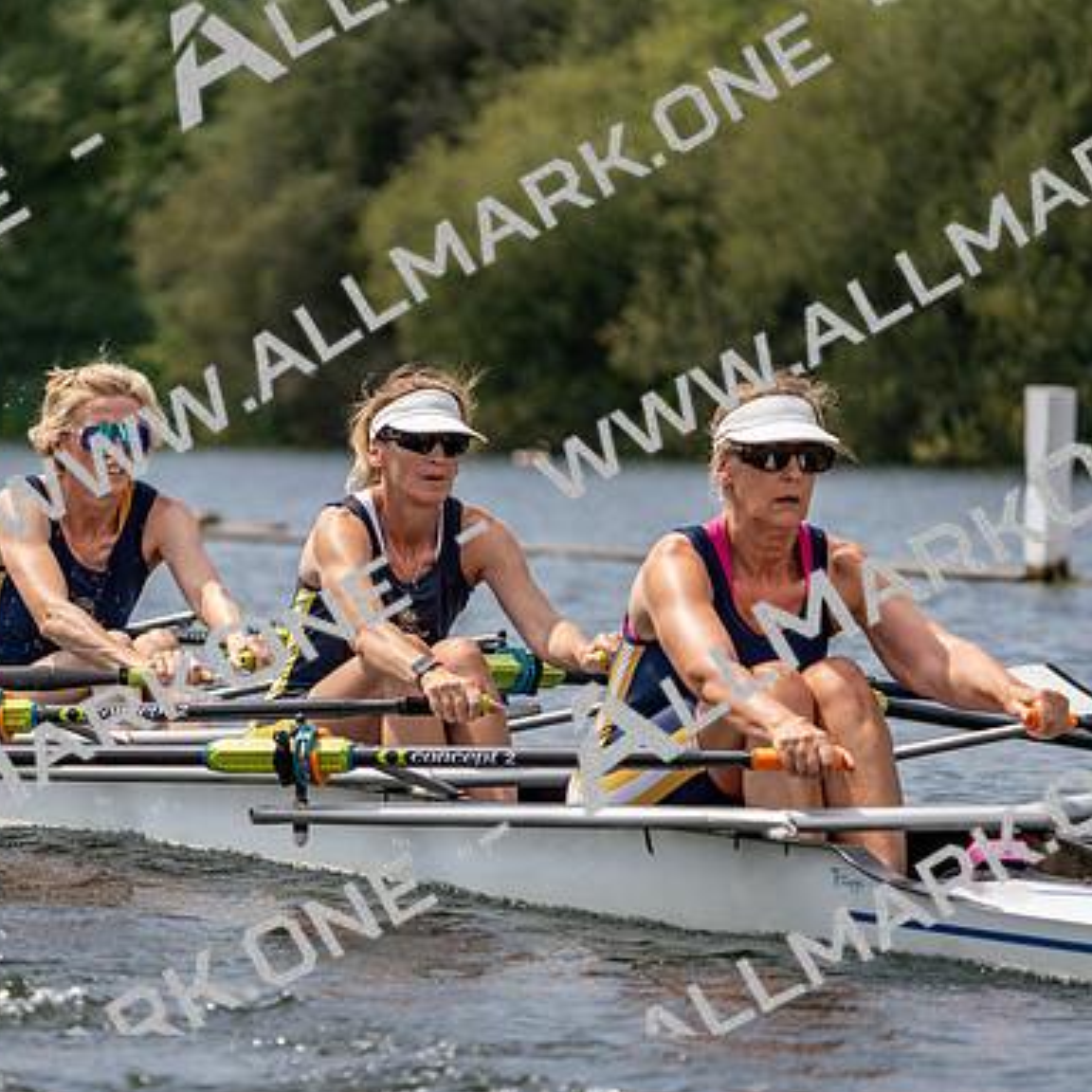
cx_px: 327
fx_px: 9387
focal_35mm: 263
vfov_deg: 6.7
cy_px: 547
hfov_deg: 6.7
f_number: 5.6
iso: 200
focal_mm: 205
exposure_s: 1/1600
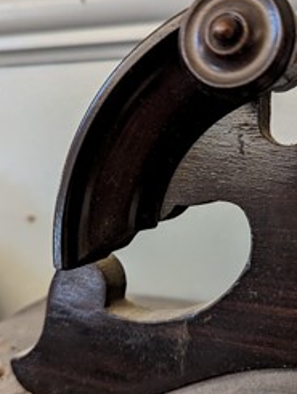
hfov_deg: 36.9
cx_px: 153
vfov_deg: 47.8
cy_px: 199
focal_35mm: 39
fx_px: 445
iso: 806
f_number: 1.85
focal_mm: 6.81
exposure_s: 1/50
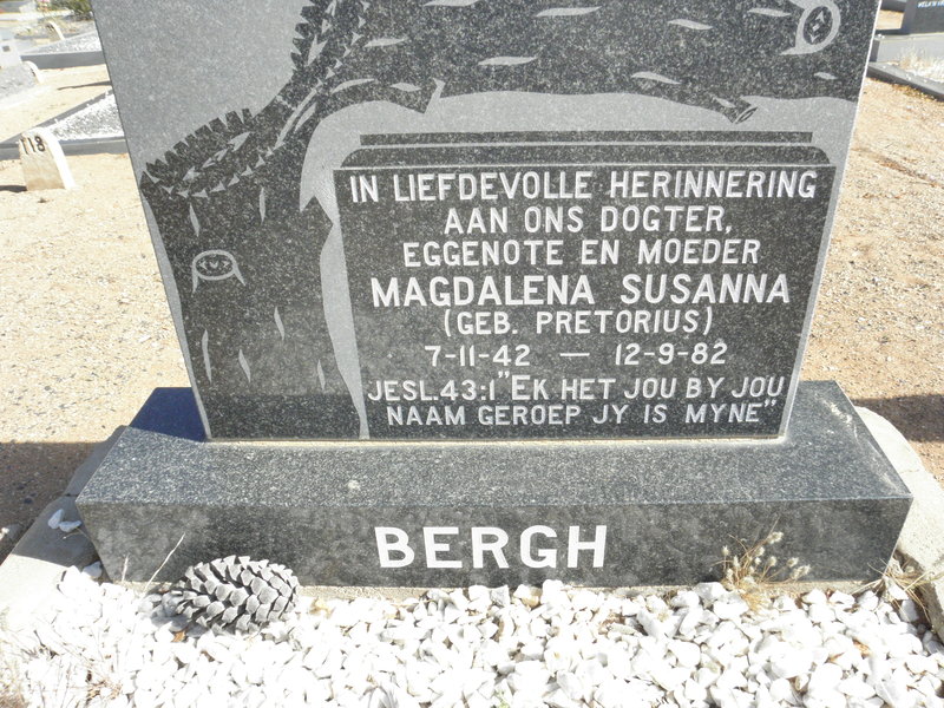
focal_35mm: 26
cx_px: 472
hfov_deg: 67.3
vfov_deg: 53.1
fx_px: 709
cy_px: 354
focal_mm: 4.6
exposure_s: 1/400
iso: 200
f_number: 6.3
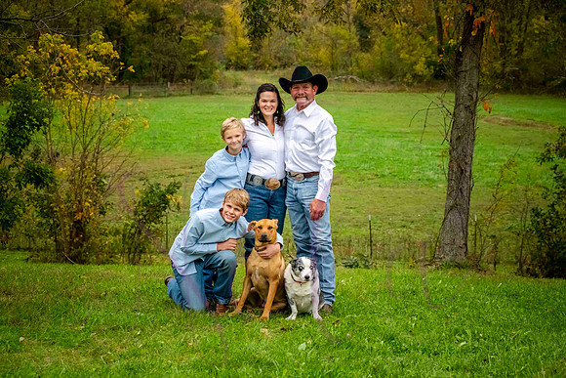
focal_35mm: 80
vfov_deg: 17.1
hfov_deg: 25.4
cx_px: 283
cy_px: 189
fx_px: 1258
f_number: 7.1
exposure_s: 1/800
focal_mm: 80
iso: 2000
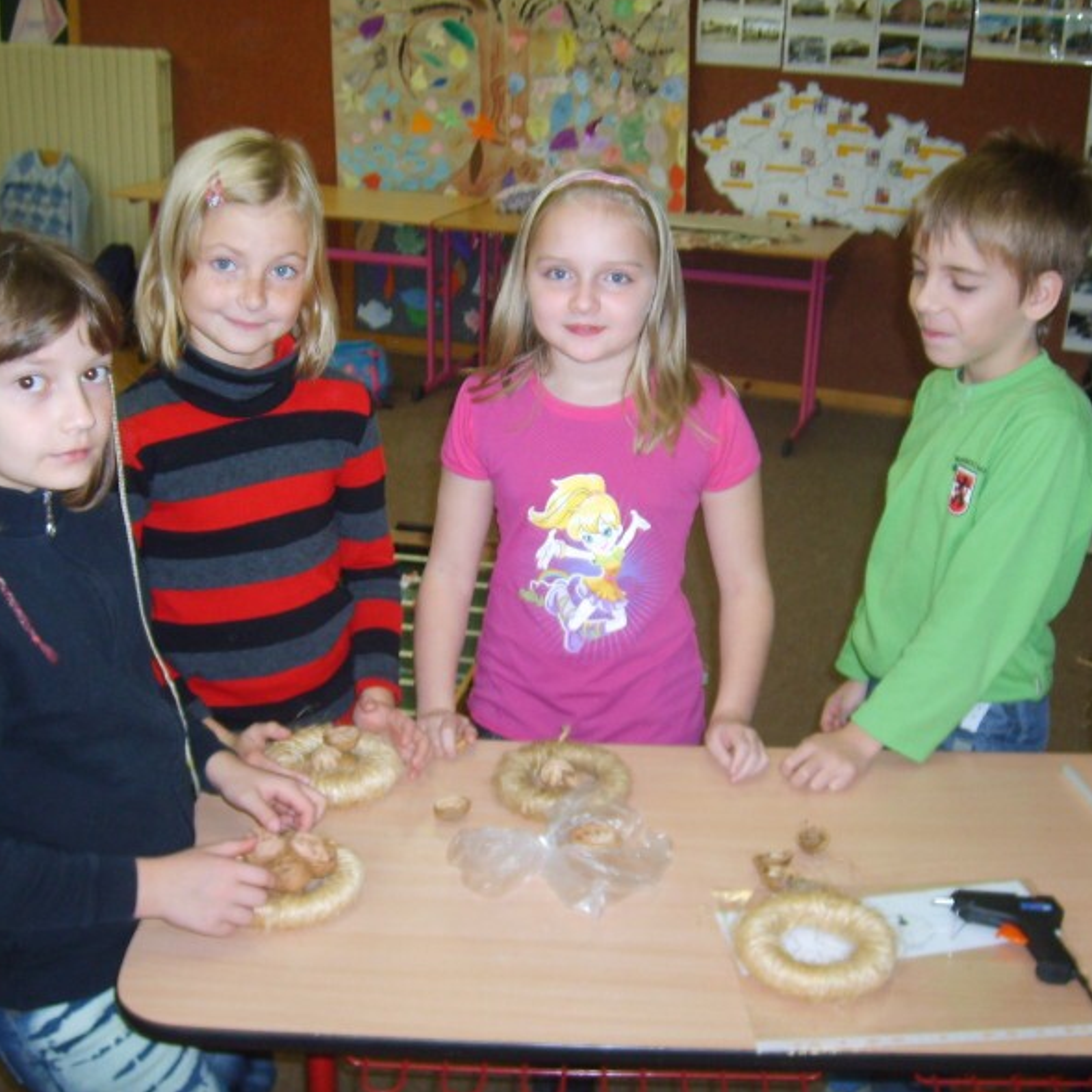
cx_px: 532
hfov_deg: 40.0
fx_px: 1499
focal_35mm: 42
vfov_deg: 40.0
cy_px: 540
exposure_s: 1/45
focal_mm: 5.8
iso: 100
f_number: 2.8
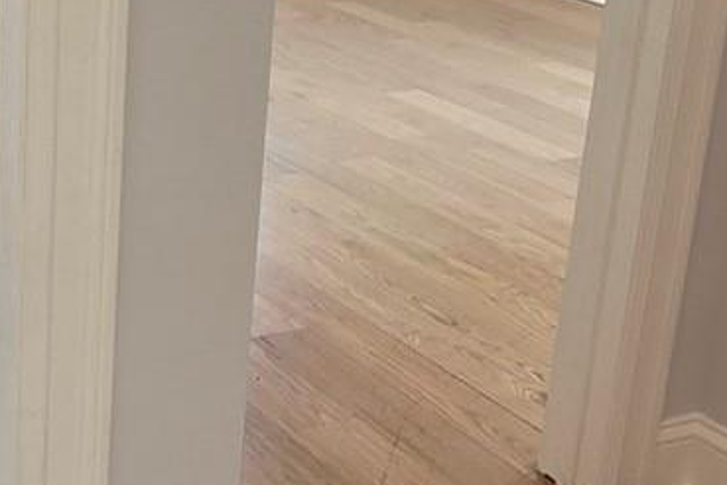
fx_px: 1514
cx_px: 89
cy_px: 199
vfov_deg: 18.2
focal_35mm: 75
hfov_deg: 26.2
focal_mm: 2.2
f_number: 2.2
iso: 100
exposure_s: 1/120
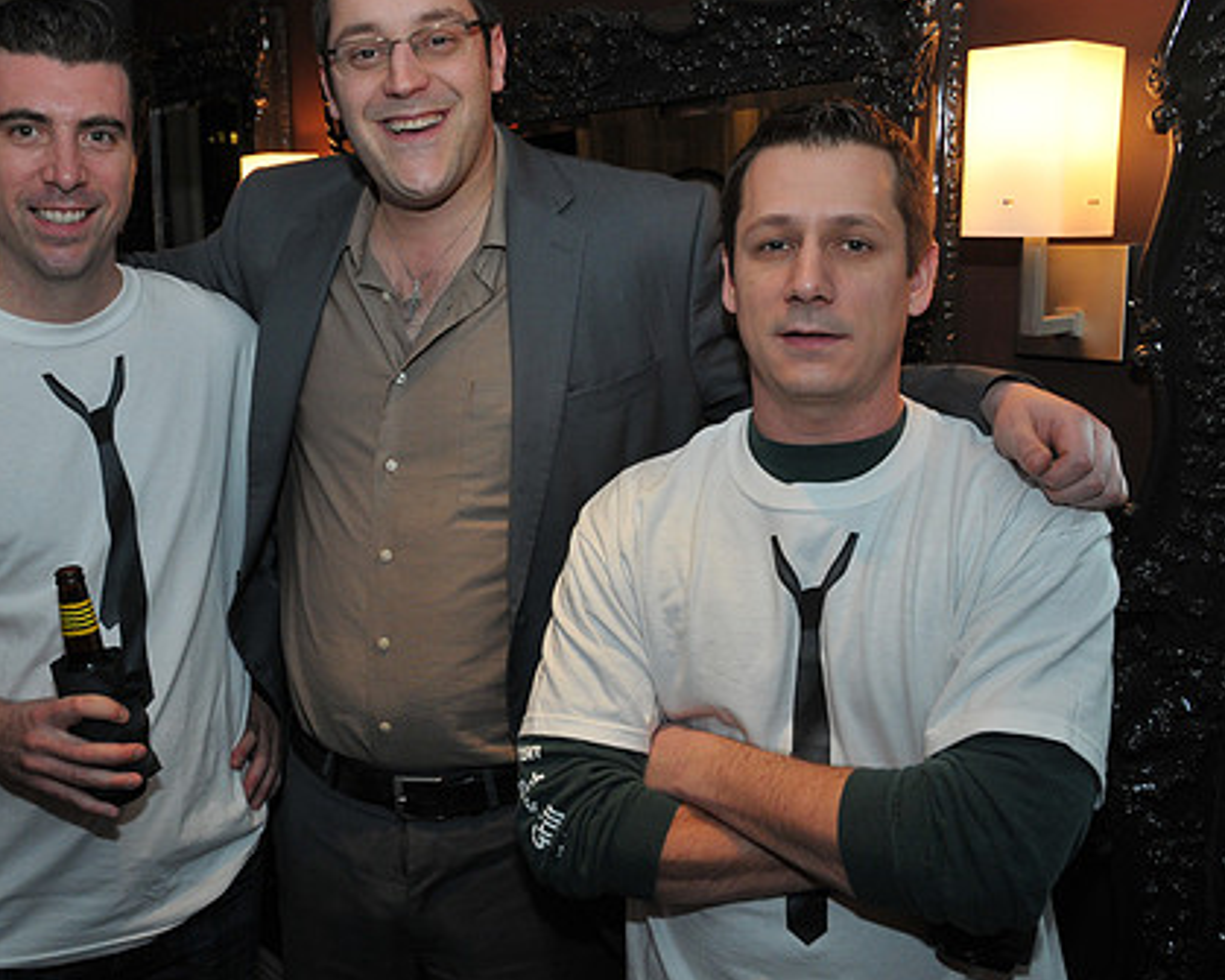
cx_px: 462
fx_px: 1269
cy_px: 426
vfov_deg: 42.1
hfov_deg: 51.0
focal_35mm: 35
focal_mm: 18
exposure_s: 1/50
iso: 500
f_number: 5.6
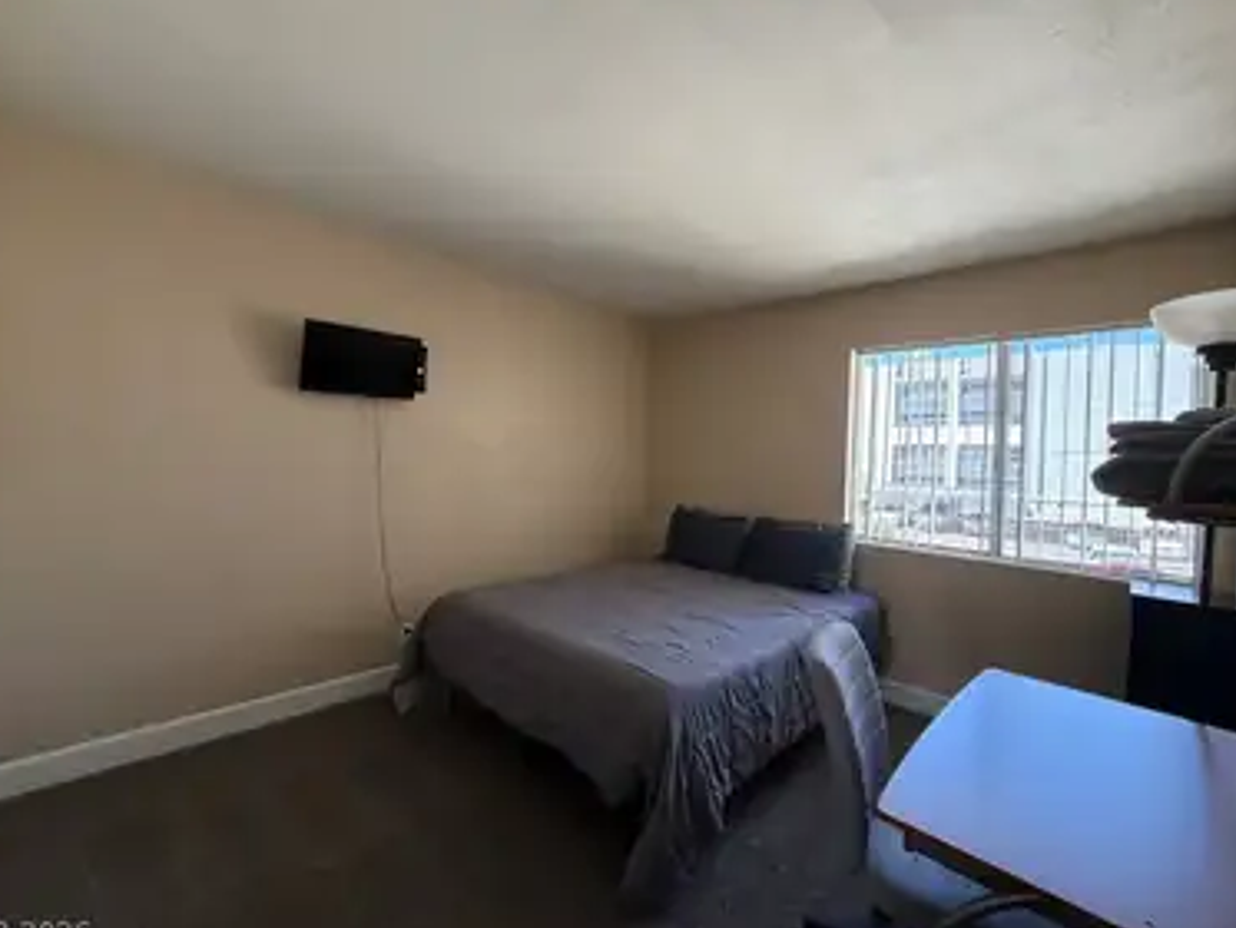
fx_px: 536
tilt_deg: +0.4
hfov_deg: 98.2
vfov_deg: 81.8
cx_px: 613
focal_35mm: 15
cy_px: 457
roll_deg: -1.7
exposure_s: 1/121
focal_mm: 2.22
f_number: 2.2
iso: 160
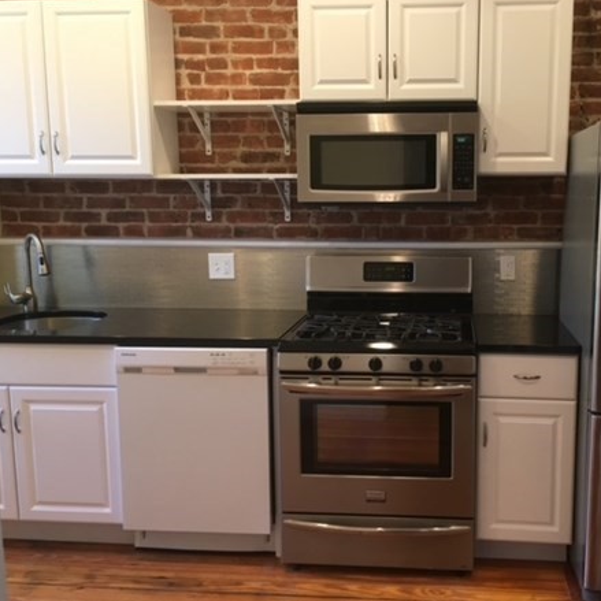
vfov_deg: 47.2
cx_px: 400
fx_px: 687
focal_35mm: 35
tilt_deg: -7.9
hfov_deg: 46.5
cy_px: 294
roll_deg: +0.5
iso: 100
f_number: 2.2
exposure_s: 1/30
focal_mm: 4.15
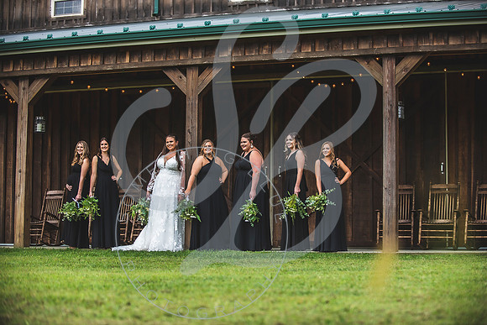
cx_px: 248
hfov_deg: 24.6
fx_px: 1117
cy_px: 162
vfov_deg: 16.6
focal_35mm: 83
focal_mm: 80
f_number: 2.8
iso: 200
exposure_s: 1/500
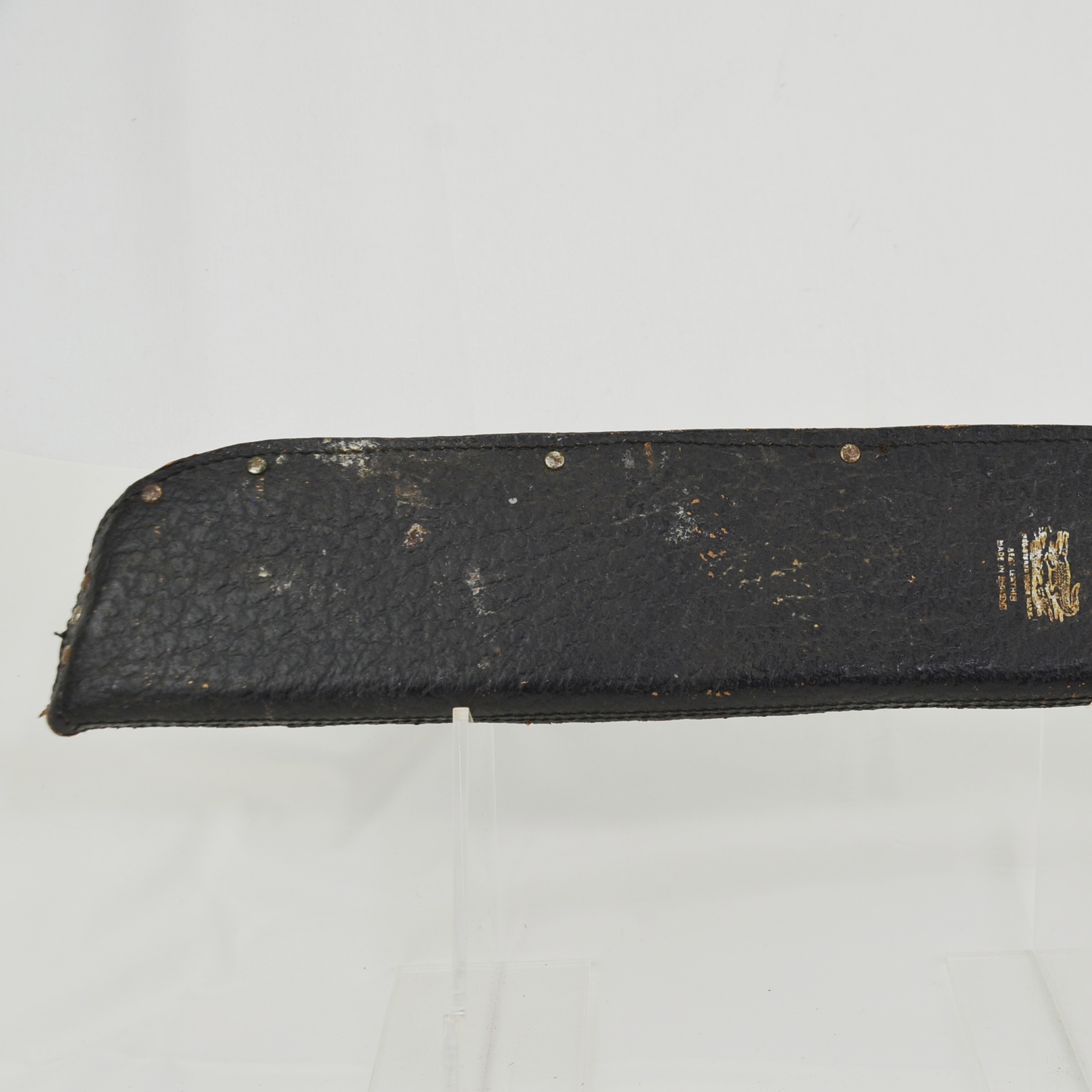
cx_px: 811
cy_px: 549
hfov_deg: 27.4
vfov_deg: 27.7
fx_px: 2213
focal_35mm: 62
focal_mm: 32
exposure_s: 1/125
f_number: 5.6
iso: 320
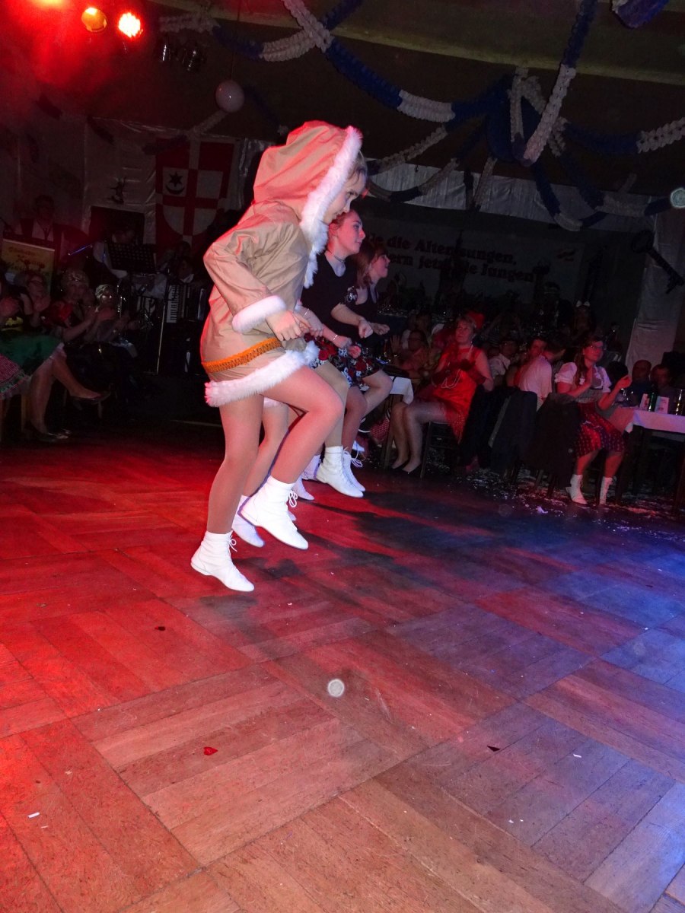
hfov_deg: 56.8
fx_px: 633
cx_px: 342
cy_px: 456
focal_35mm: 24
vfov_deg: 71.6
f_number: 3.5
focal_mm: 4.1
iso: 800
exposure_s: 1/160
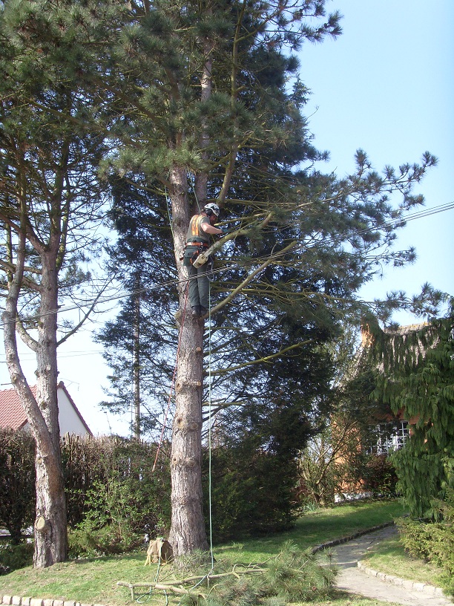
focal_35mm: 36
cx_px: 227
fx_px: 630
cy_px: 303
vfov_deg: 51.4
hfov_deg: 39.7
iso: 80
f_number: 5.5
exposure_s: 1/125
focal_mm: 6
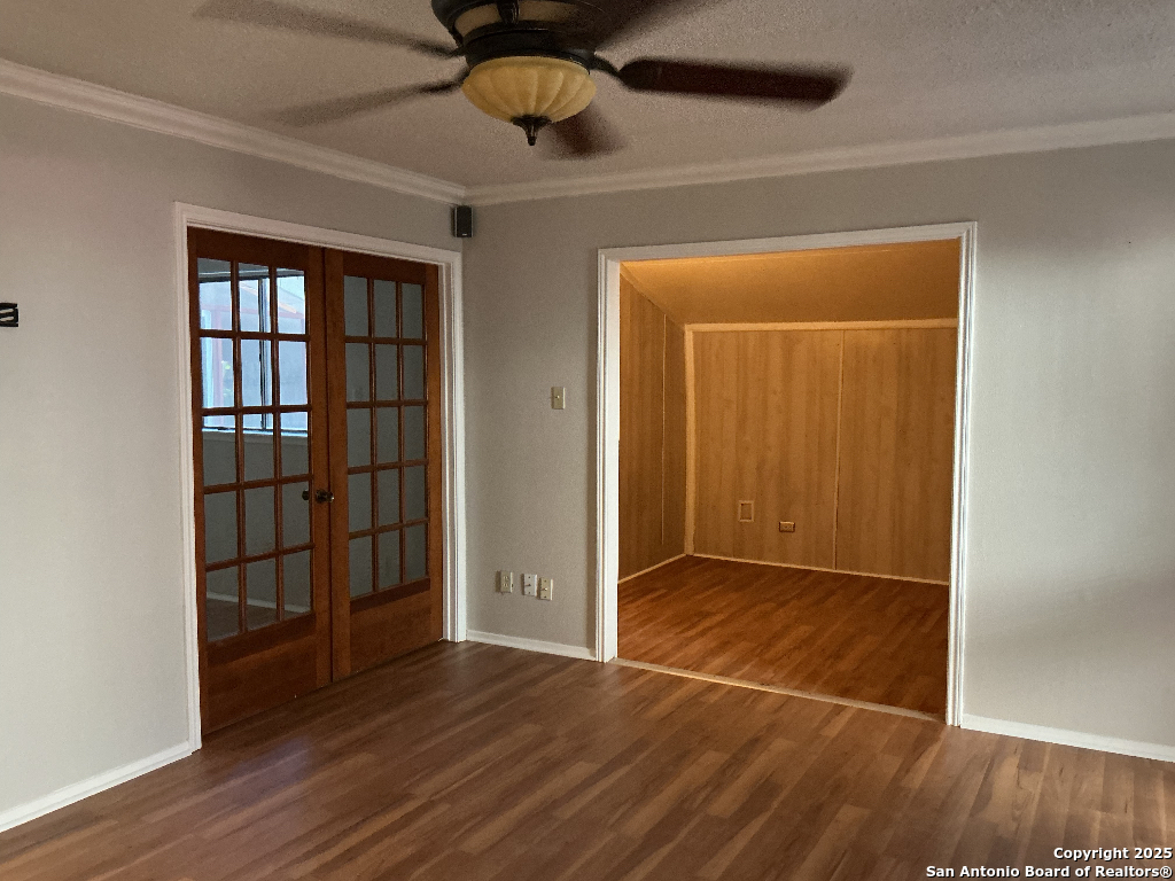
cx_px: 588
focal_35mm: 29
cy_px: 440
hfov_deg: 61.7
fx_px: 984
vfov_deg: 48.2
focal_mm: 3
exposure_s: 1/40
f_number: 1.8
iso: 320
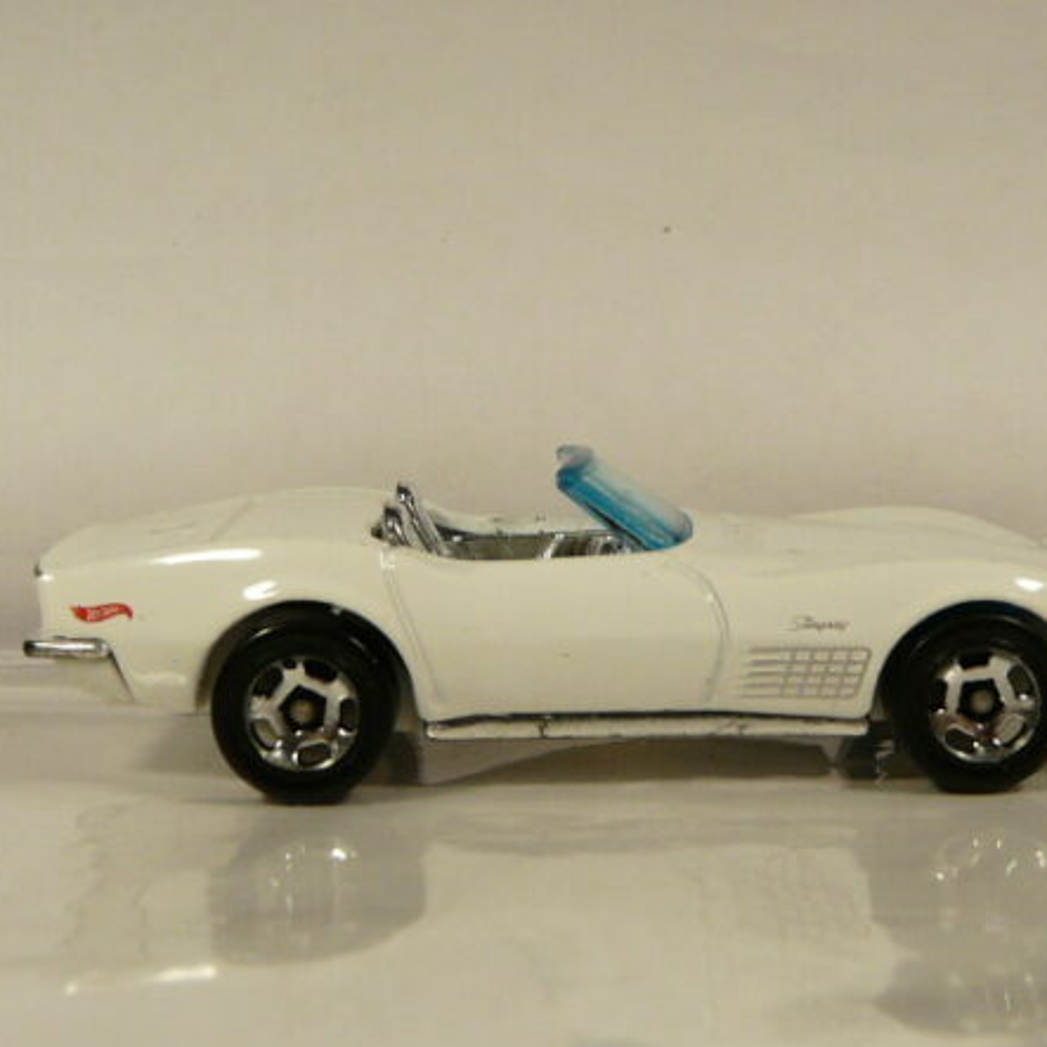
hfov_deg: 25.7
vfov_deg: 25.7
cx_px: 617
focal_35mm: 67
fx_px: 2293
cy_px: 529
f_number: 3.6
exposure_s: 1/100
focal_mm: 5.8
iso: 100
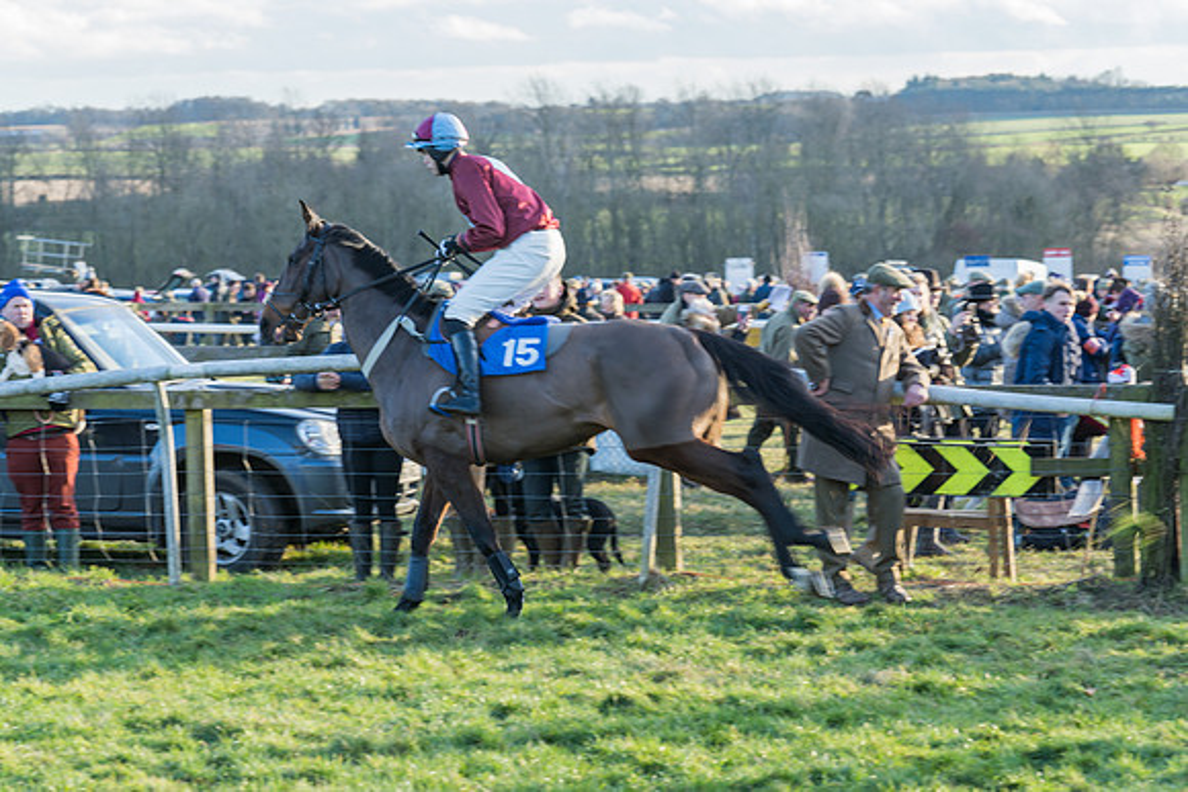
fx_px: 4544
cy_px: 390
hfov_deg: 14.9
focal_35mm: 138
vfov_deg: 10.0
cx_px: 567
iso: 200
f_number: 5.6
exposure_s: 1/125
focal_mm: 120
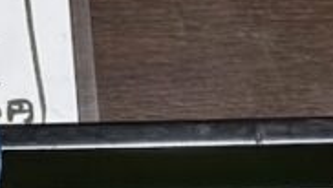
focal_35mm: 318
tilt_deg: -70.1
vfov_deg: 3.7
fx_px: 2812
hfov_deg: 6.7
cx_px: 461
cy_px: 659
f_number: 1.6
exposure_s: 1/33
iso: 160
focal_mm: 5.96
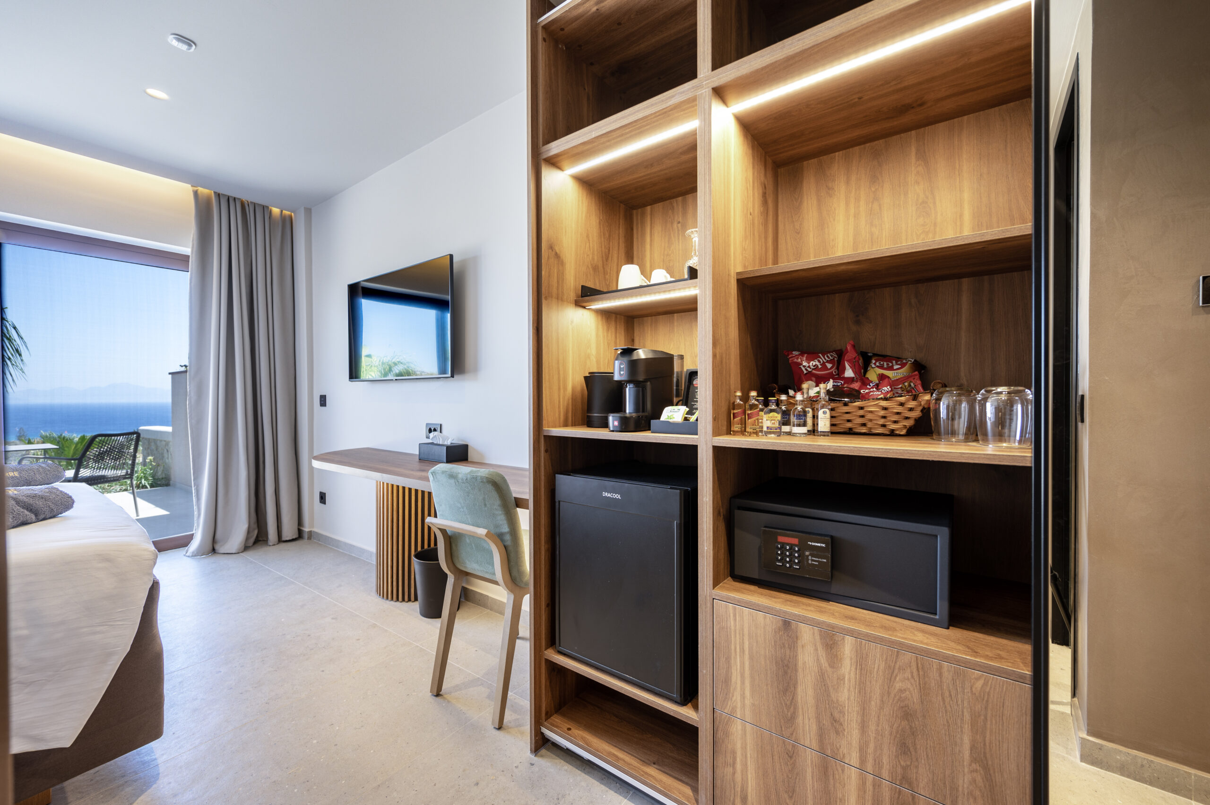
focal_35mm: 14
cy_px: 402
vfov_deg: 81.1
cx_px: 605
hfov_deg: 104.3
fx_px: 470
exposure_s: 1/60
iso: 200
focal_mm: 14
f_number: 4
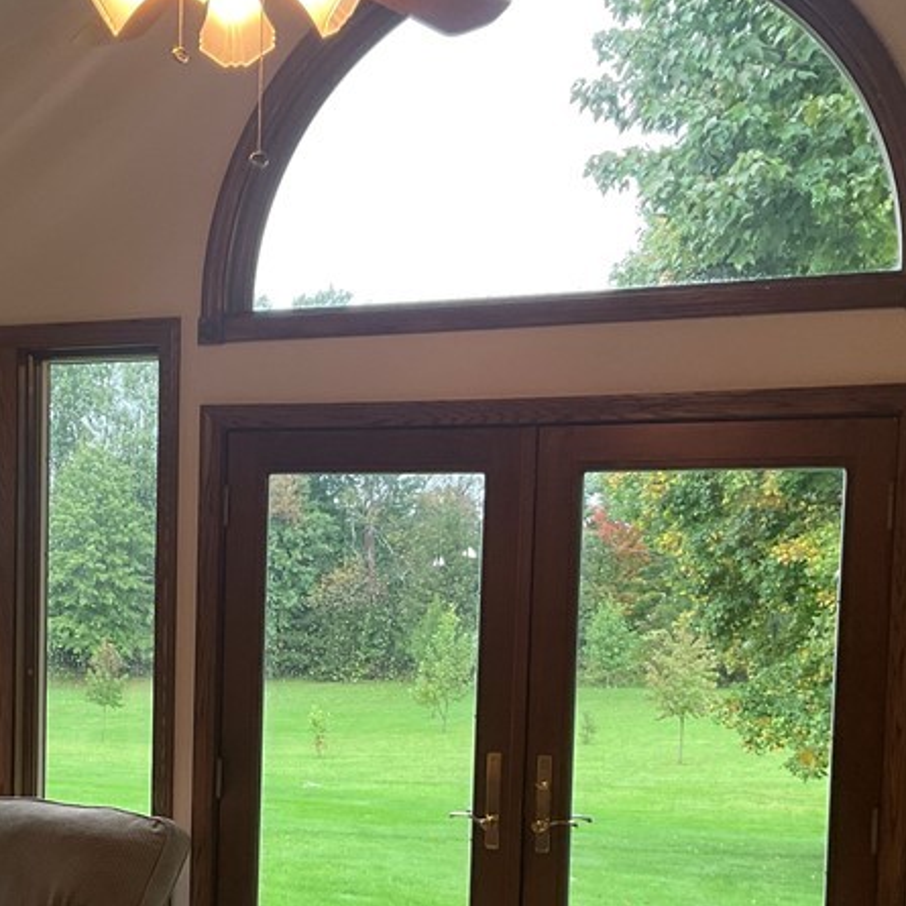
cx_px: 259
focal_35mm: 59
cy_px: 713
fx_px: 1747
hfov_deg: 28.8
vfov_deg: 28.5
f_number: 1.8
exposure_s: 1/60
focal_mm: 3
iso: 64
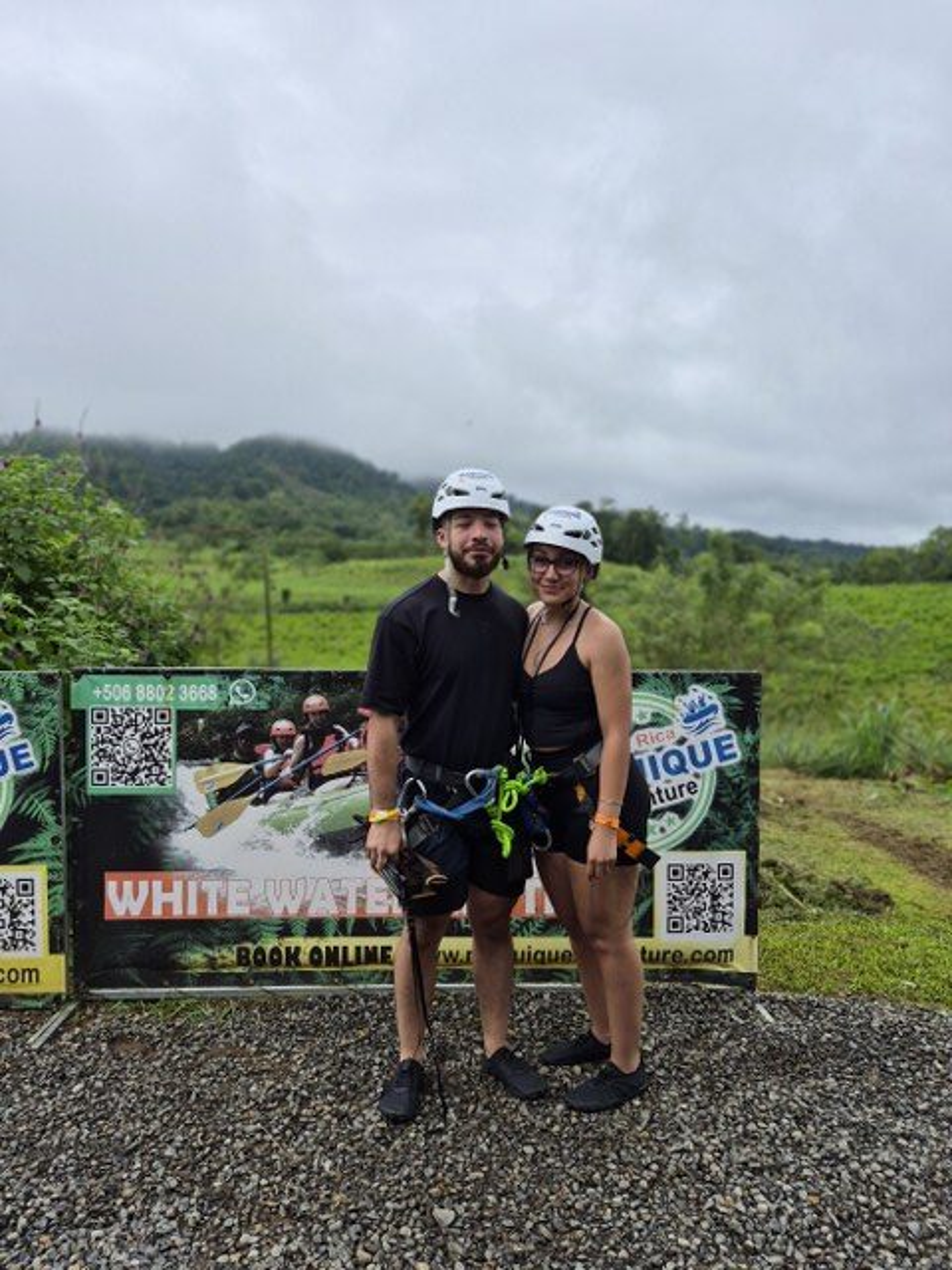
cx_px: 476
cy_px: 635
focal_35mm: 23
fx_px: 843
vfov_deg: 73.9
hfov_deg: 58.9
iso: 80
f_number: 1.8
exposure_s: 1/1872
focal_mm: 5.4
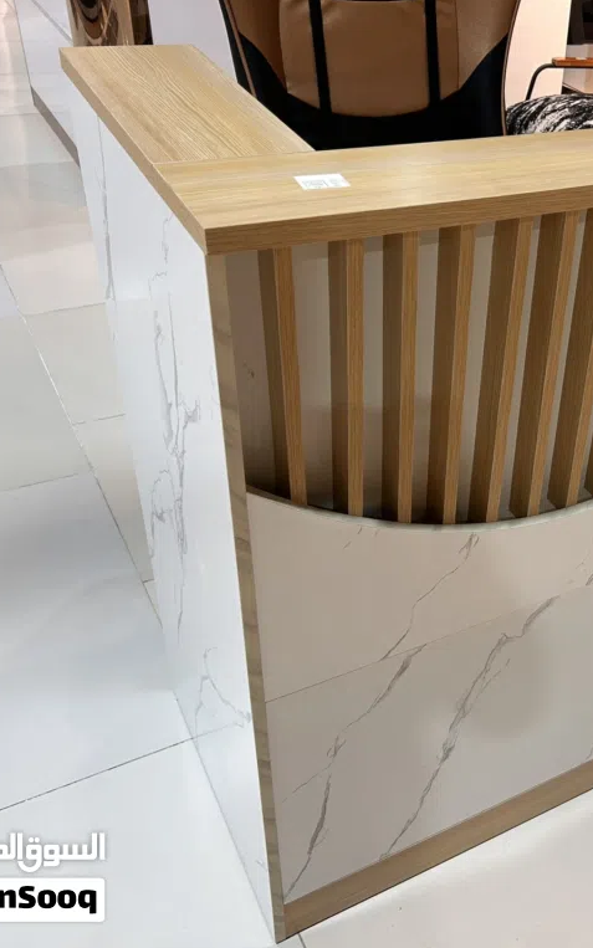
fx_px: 957
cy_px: 475
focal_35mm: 37
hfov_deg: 32.7
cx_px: 531
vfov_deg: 52.7
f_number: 1.5
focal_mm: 5.7
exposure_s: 1/100
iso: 80
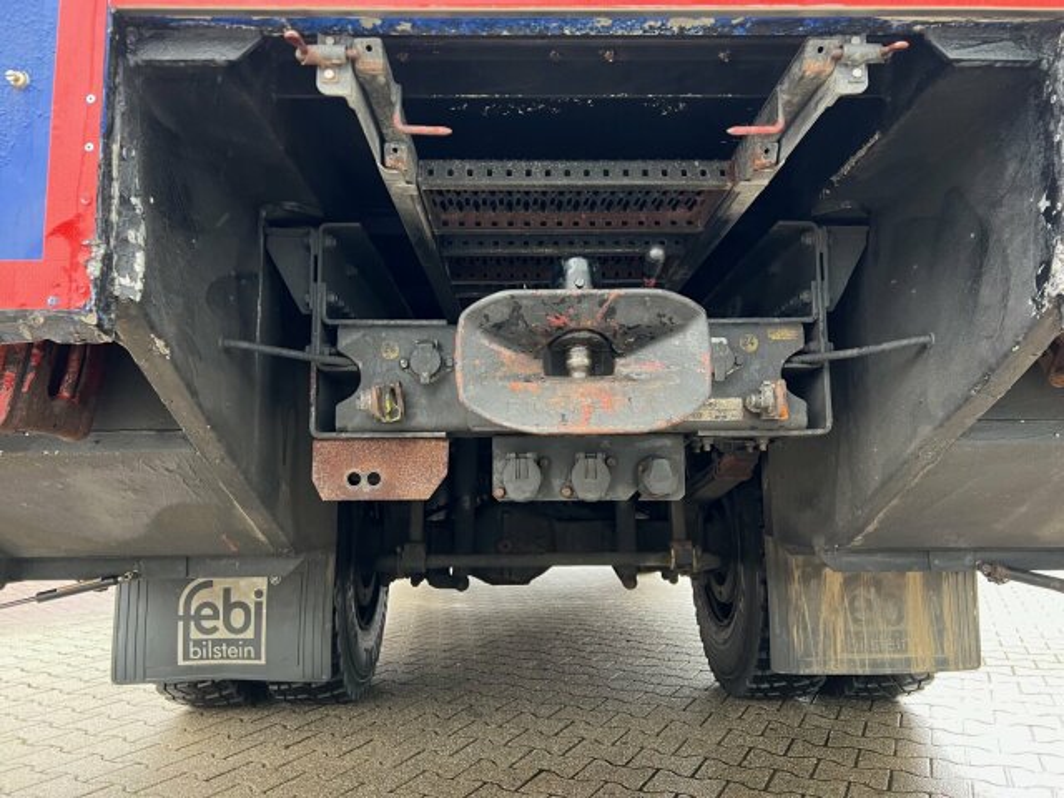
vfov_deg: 53.1
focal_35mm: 26
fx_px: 799
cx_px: 532
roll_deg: +0.7
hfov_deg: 67.3
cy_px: 399
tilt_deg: +4.8
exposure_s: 1/60
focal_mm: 5.7
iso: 320
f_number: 1.5
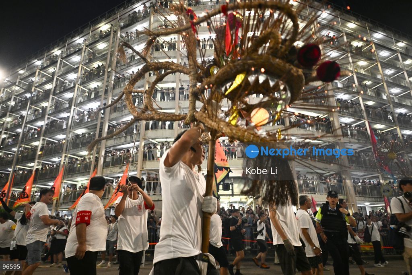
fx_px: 229
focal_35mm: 20
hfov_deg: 84.0
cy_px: 138
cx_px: 206
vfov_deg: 61.9
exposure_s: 1/200
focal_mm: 20
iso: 2200
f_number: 1.8
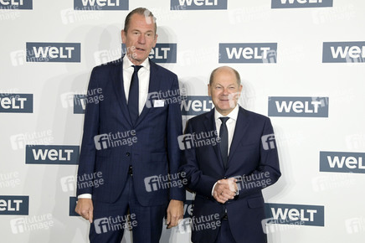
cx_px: 177
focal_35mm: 60
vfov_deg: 22.6
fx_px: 608
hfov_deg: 33.4
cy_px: 119
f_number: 7.1
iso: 2000
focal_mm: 58
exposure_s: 1/250
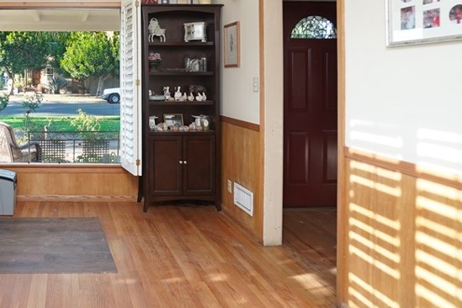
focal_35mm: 28
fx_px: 359
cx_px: 55
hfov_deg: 57.2
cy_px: 95
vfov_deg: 45.5
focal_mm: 10
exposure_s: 1/30
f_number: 5
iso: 250
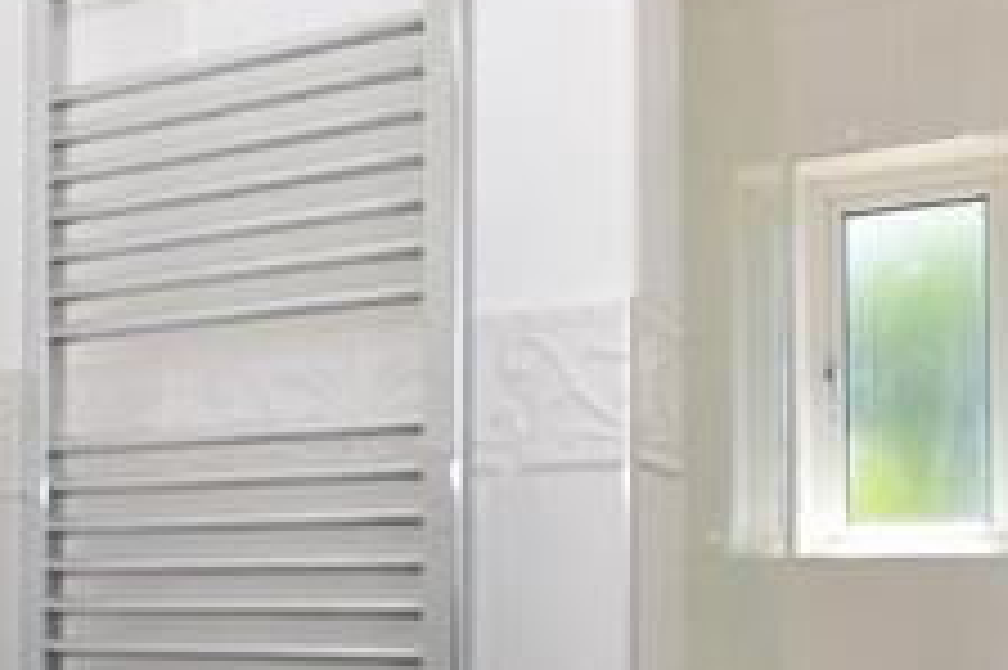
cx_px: 450
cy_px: 560
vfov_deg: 29.6
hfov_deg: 44.5
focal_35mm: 44
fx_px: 1231
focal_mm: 10
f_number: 5.6
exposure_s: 1/125
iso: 200
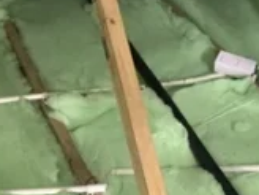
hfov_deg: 25.5
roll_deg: -4.9
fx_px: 531
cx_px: 282
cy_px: -5
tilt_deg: -23.7
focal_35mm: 71
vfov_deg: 20.0
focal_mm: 3
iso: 320
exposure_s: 1/32
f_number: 1.8
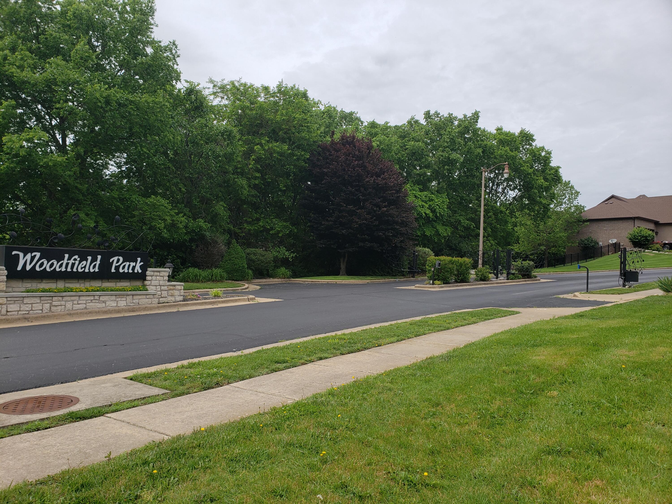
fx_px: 505
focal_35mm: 26
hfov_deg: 67.3
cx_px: 336
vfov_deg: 53.1
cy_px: 252
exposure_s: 1/1557
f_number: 2.4
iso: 50
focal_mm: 4.3
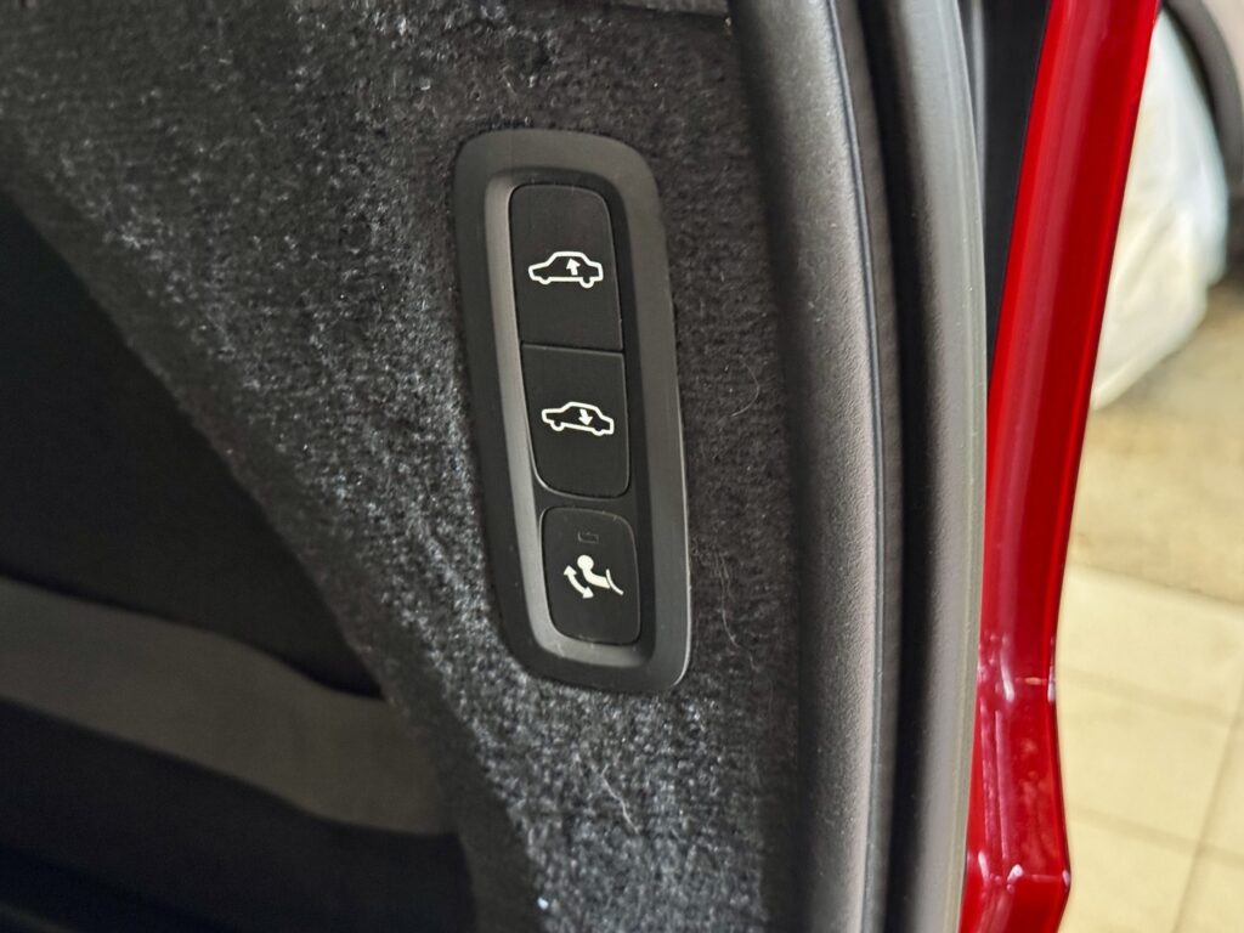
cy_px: 466
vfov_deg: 30.3
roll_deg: -4.2
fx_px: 1725
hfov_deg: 39.7
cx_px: 622
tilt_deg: -24.1
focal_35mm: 48
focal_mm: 6.76
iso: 800
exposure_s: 1/26
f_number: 1.78
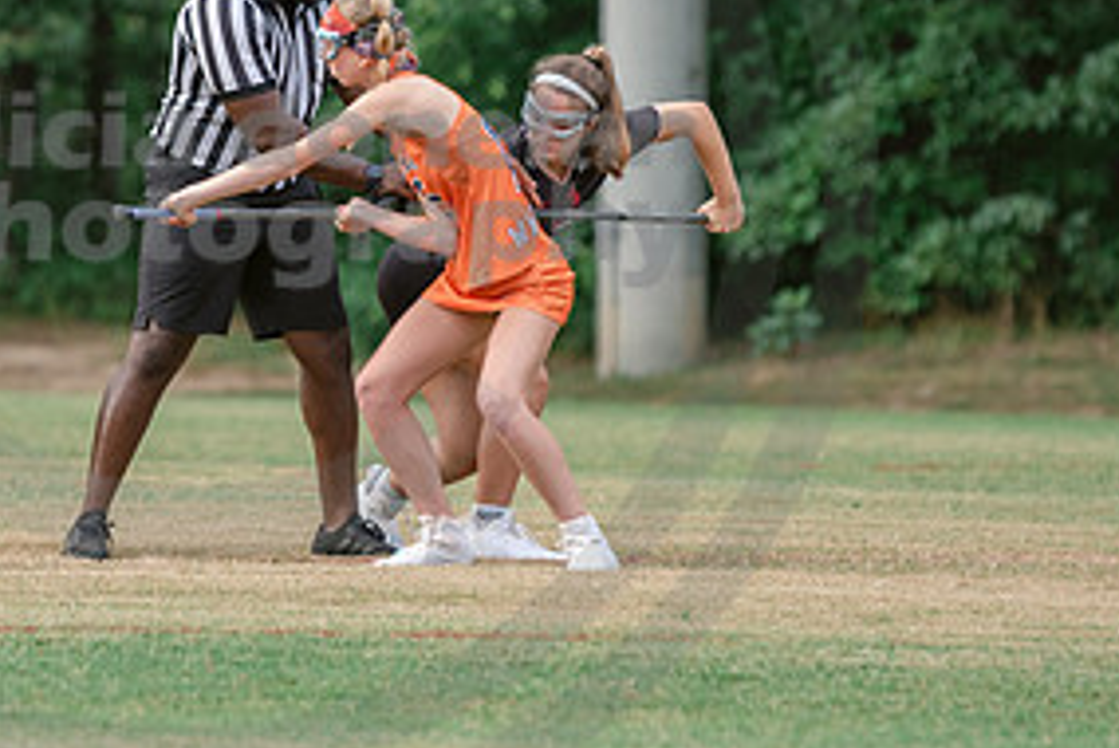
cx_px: 348
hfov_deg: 3.2
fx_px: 20069
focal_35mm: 645
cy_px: -17
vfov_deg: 2.1
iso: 250
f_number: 3
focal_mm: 200
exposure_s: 1/640
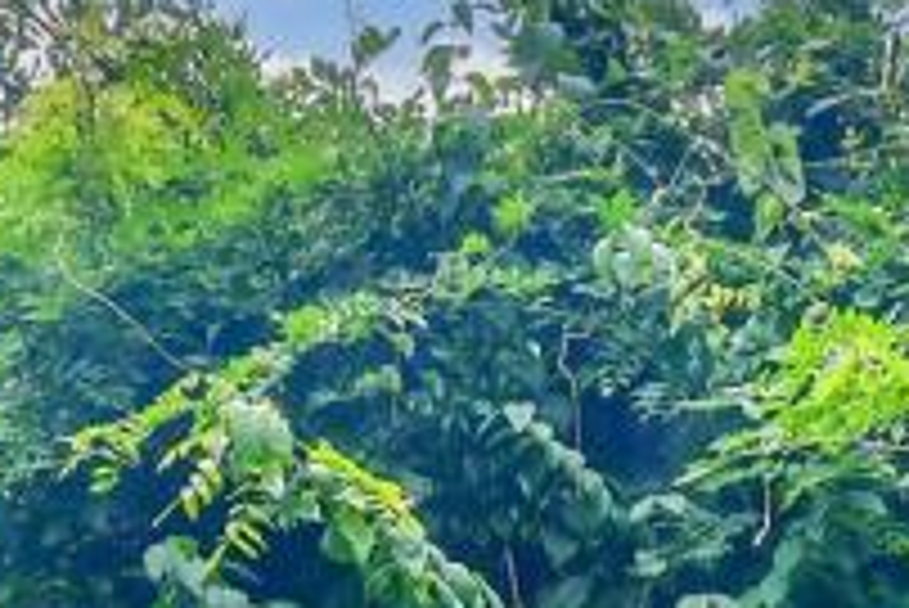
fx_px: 1920
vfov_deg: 14.4
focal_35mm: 76
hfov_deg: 26.4
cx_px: 652
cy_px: 1286
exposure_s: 1/100
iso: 160
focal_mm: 10
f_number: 8
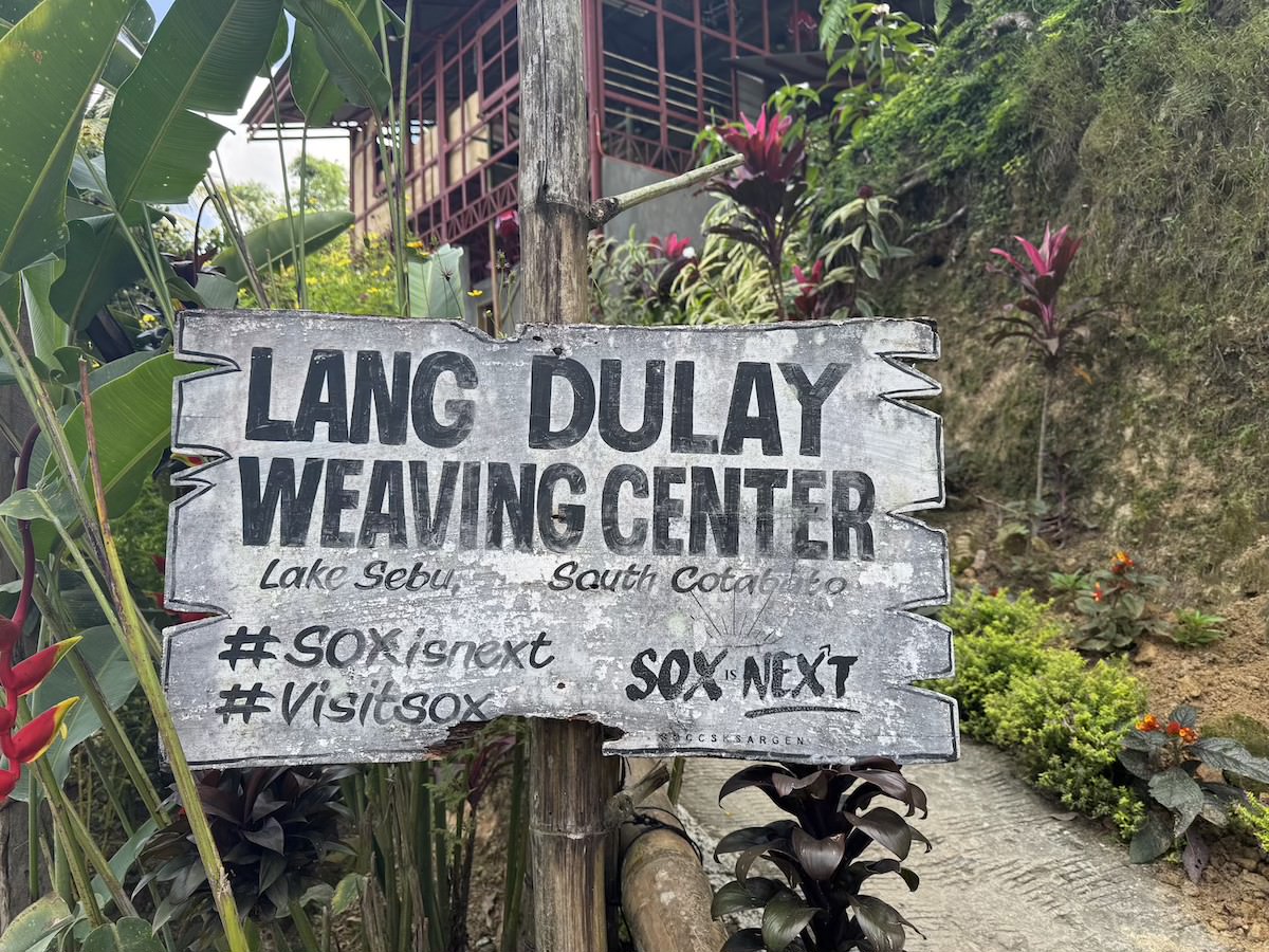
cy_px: 476
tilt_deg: +3.7
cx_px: 634
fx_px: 880
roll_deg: +2.1
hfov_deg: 71.6
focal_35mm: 24
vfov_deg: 56.8
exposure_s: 1/832
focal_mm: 6.76
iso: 80
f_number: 1.78
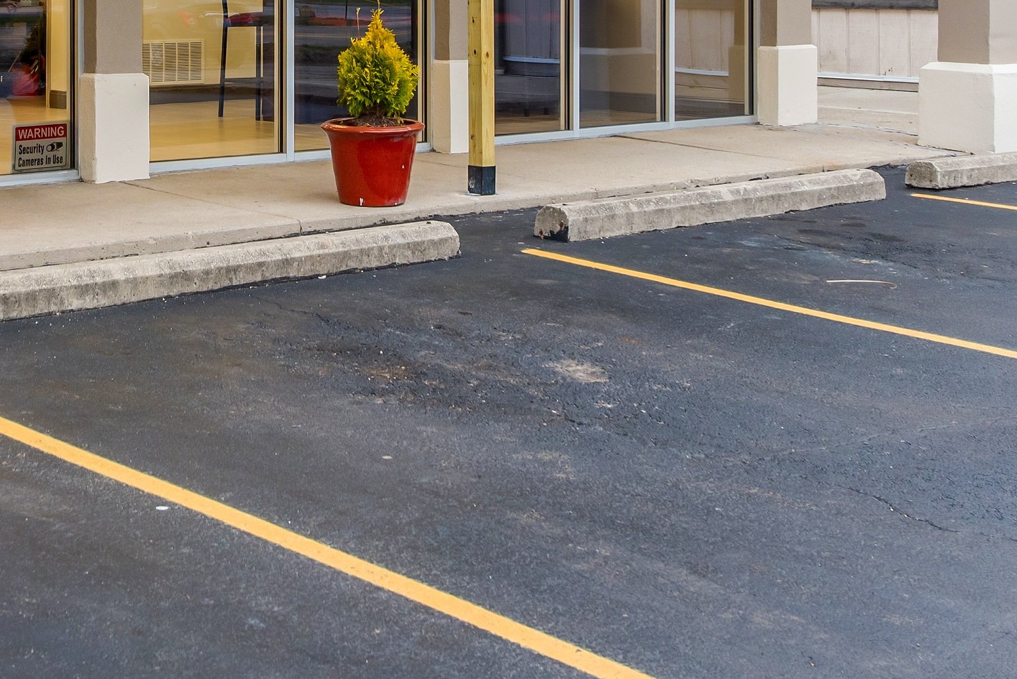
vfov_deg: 19.1
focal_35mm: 68
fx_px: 1922
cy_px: -100
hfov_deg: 29.0
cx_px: 209
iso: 400
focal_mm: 24
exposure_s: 1/8
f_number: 8
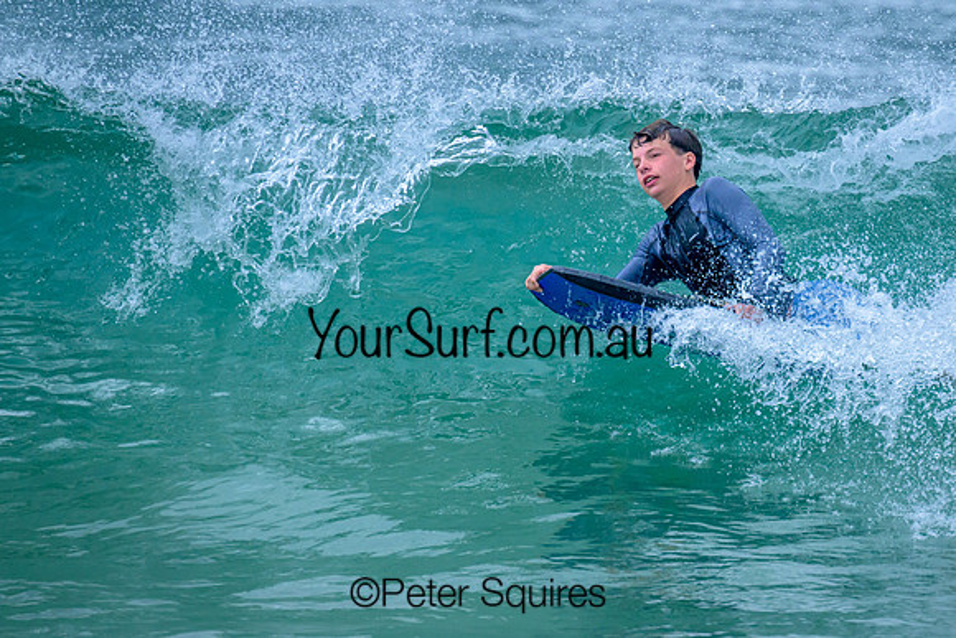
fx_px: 20385
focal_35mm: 767
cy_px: 296
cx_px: 621
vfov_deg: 1.8
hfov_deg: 2.7
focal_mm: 560
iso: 1600
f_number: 8
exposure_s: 1/2000
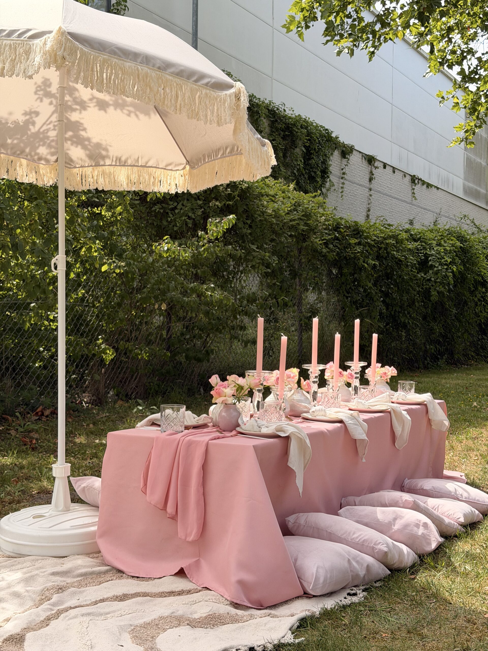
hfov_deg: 30.3
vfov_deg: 39.7
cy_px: 326
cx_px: 244
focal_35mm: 48
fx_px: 902
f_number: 1.78
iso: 80
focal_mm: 6.76
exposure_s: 1/2033
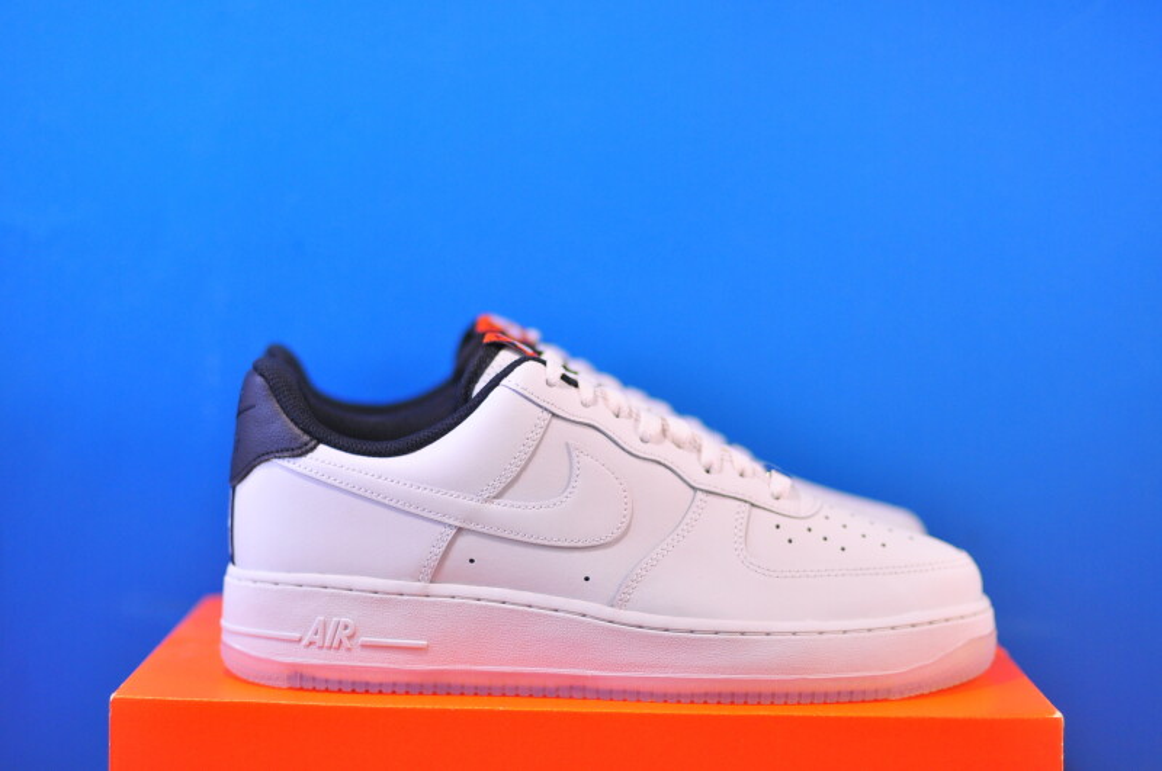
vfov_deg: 18.1
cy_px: 386
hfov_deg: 27.0
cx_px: 581
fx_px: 2417
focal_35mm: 75
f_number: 2
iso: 250
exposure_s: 1/320
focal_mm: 50
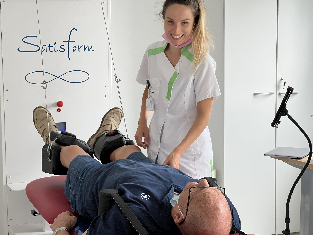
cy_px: 118
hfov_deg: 25.3
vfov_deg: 19.1
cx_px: 156
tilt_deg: -6.9
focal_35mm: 77
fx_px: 696
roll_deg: +0.3
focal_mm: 9
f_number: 2.8
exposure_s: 1/71
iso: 200
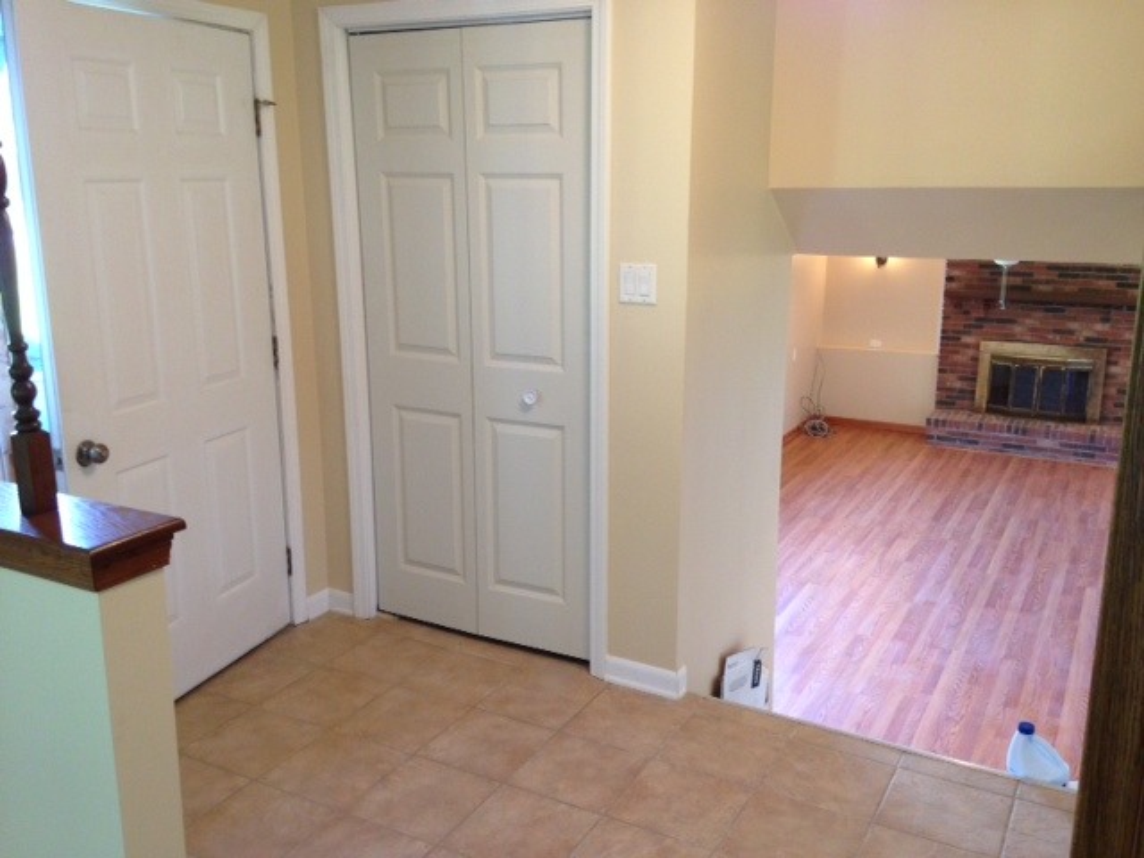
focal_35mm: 33
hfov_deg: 55.4
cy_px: 429
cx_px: 572
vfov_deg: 42.9
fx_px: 1091
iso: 100
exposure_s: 1/20
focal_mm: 4.12
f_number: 2.4
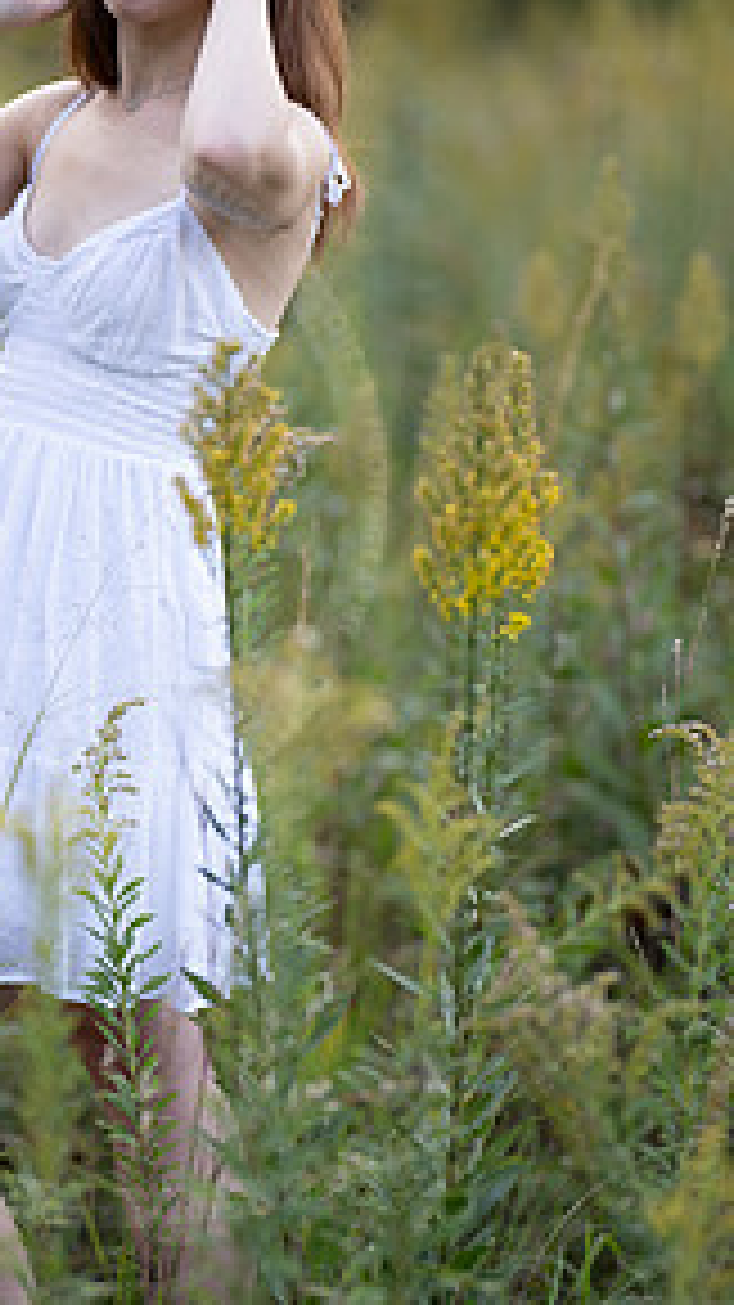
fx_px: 4778
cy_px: 644
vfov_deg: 15.6
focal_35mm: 138
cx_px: 77
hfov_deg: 8.8
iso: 160
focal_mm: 85
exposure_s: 1/800
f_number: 1.2
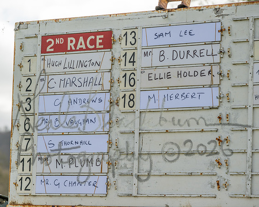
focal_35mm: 152
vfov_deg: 10.2
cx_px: 122
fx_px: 1165
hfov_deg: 12.7
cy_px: 104
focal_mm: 135
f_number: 5
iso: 100
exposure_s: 1/800
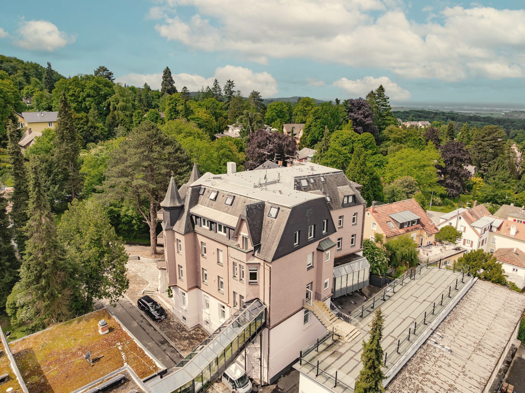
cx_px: 262
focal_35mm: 24
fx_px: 364
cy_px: 196
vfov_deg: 56.8
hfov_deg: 71.6
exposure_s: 1/1600
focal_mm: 12.29
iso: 100
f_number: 2.8
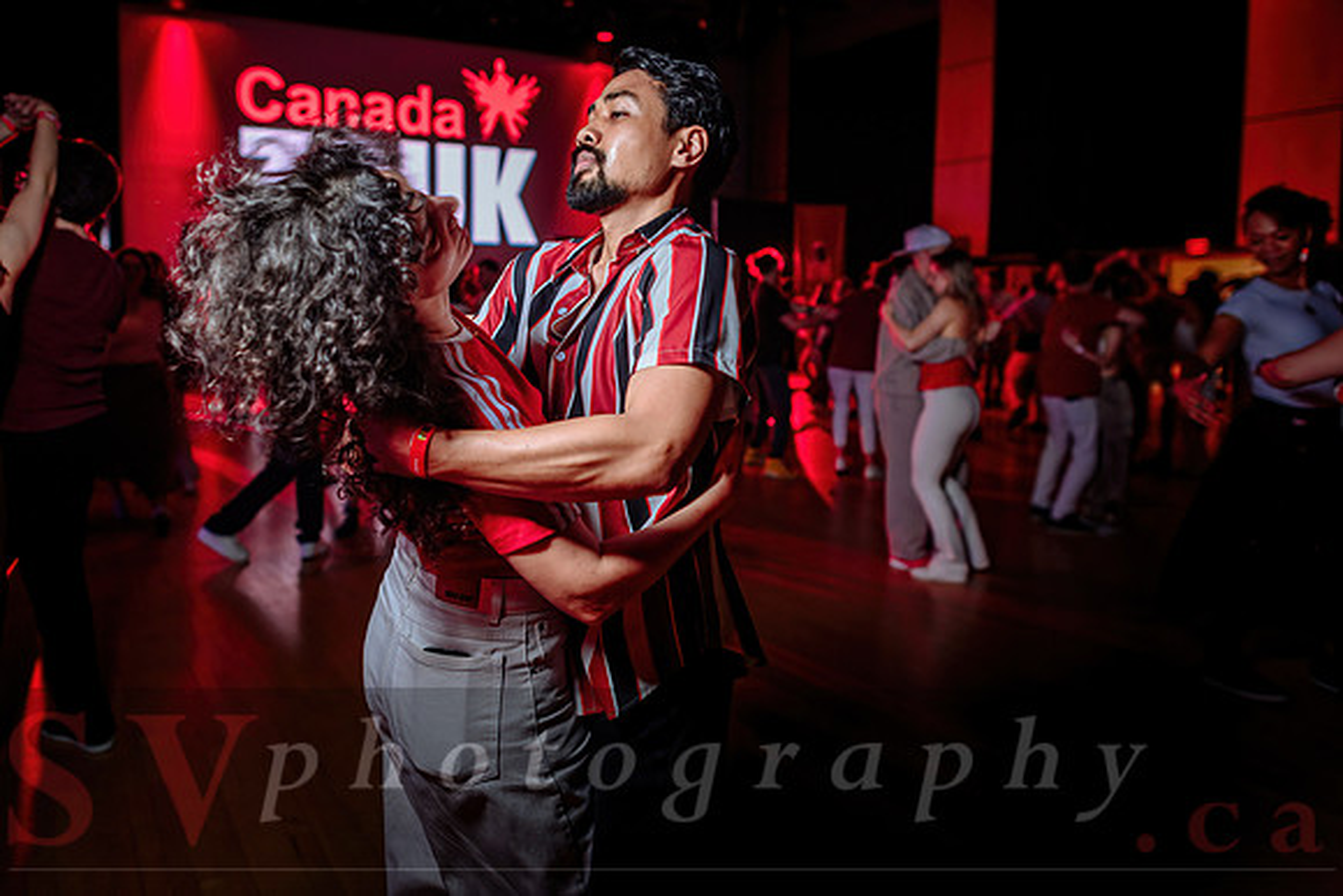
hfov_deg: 65.3
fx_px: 1043
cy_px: 374
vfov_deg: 46.3
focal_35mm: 28
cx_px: 598
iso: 800
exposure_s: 1/50
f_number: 2
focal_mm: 24
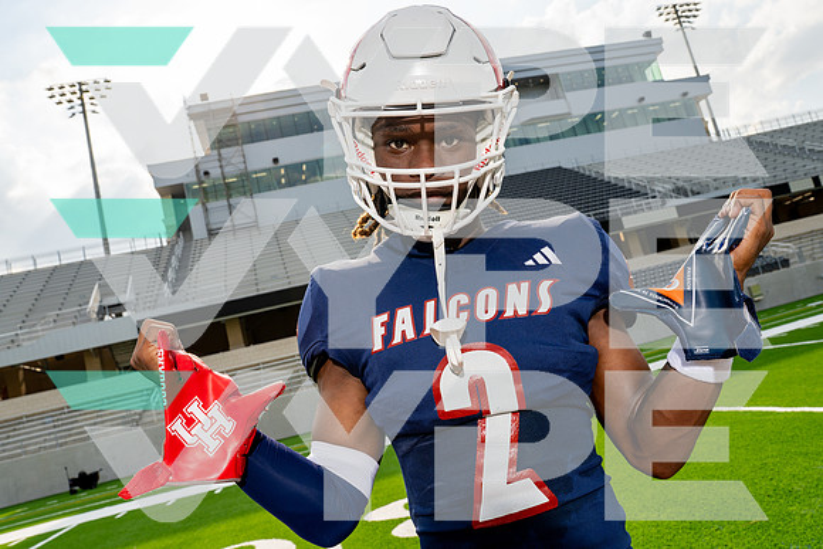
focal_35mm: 28
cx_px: 412
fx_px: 649
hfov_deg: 64.7
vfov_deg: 45.8
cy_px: 274
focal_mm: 27
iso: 100
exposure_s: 1/250
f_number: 8
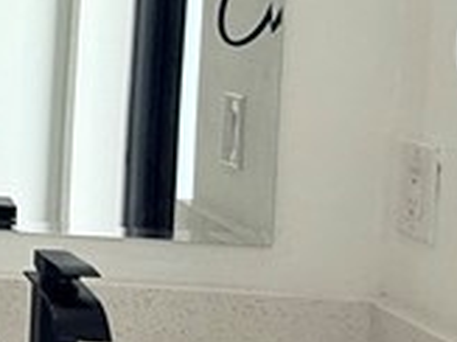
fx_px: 1161
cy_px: 20
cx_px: -485
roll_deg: -1.3
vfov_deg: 16.5
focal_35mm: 88
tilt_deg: -1.9
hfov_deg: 16.4
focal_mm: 2.22
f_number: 2.2
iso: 100
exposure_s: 1/120
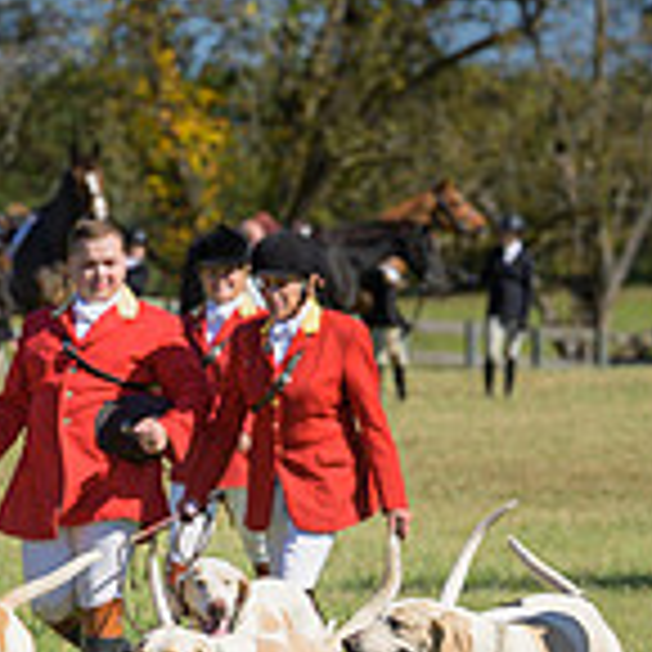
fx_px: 7181
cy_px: 315
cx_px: -427
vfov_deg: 5.2
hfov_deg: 5.1
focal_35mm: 337
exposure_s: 1/1250
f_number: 4
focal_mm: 99
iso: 200
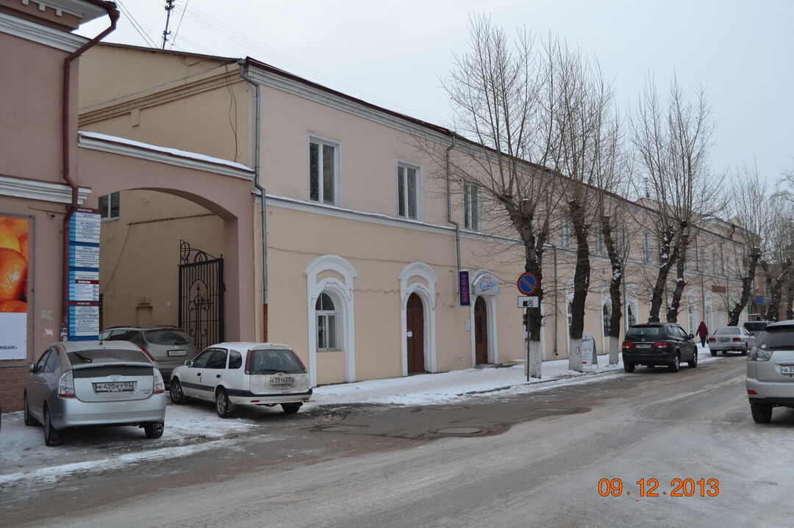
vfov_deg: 36.8
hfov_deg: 53.2
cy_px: 264
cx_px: 397
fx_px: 794
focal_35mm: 36
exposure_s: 1/125
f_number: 5.6
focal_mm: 24
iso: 200
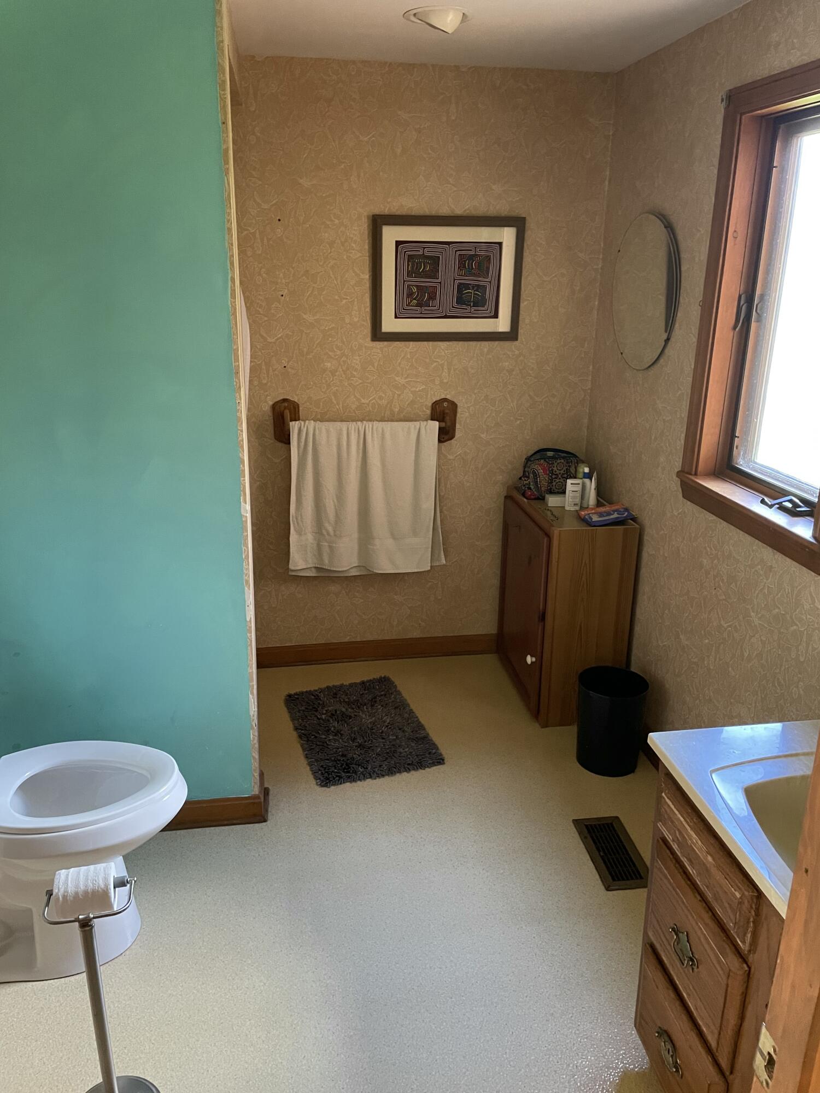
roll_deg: -0.9
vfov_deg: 67.3
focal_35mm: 26
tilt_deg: -18.0
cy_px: 546
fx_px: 821
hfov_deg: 53.1
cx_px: 410
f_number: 1.6
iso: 500
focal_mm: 4.2
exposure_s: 1/60
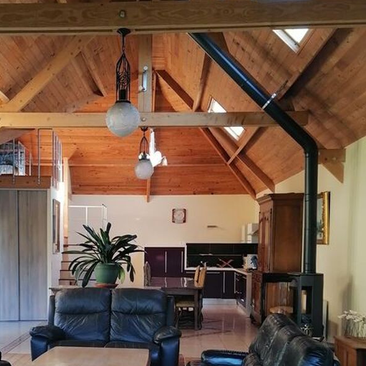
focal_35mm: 54
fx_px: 646
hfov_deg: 31.4
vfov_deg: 31.1
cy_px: 272
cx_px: 121
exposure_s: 1/33.3
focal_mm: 5.3
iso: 100
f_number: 1.8
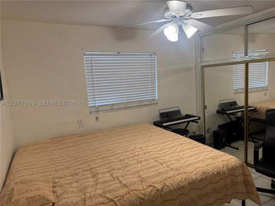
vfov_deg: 56.8
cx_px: 138
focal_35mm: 24
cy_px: 103
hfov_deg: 71.6
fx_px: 191
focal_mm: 6.76
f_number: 1.78
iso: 100
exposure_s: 1/120
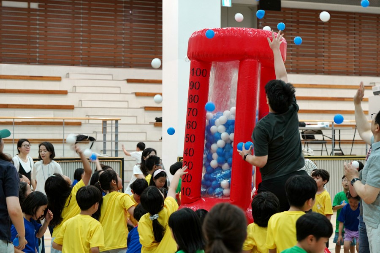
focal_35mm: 70
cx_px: 190
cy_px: 126
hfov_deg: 28.8
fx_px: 739
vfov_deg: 19.5
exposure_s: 1/160
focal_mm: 70
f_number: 4
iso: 1250
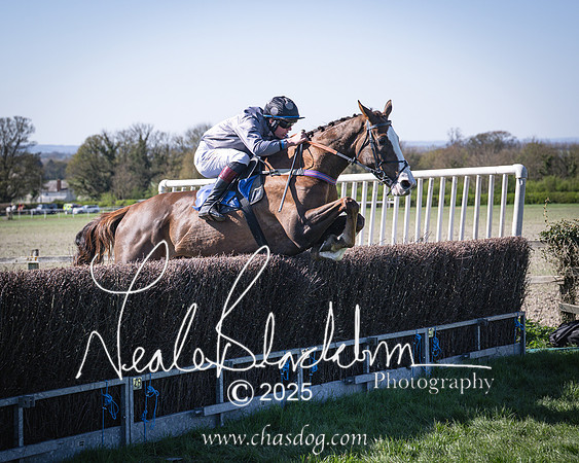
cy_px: 232
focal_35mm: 100
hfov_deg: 19.1
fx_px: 1717
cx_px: 258
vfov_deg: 15.3
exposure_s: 1/1600
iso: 200
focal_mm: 70
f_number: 4
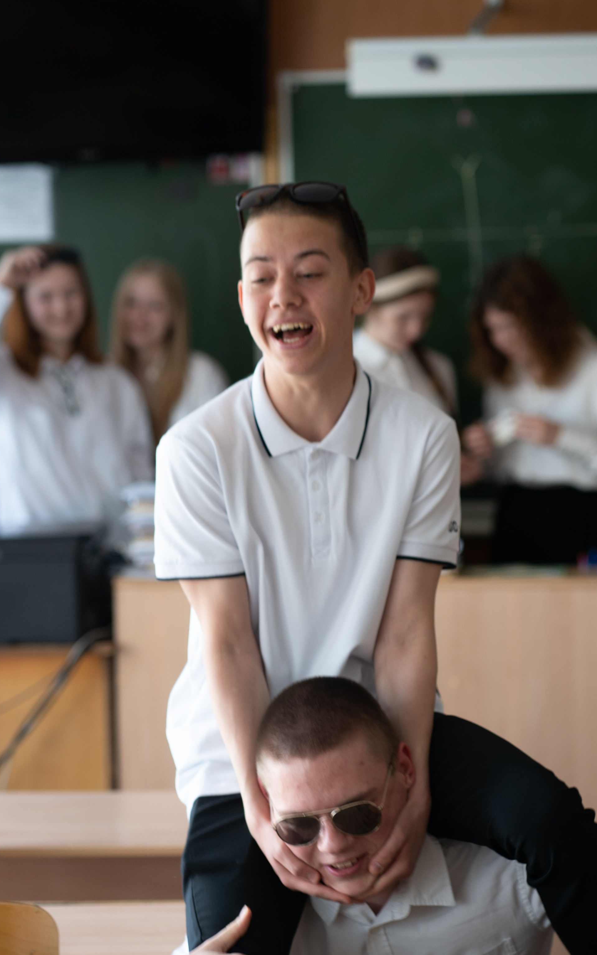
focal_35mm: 108
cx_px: 298
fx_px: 2811
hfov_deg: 12.1
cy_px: 520
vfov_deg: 19.3
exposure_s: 1/125
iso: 160
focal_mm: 85
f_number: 3.2
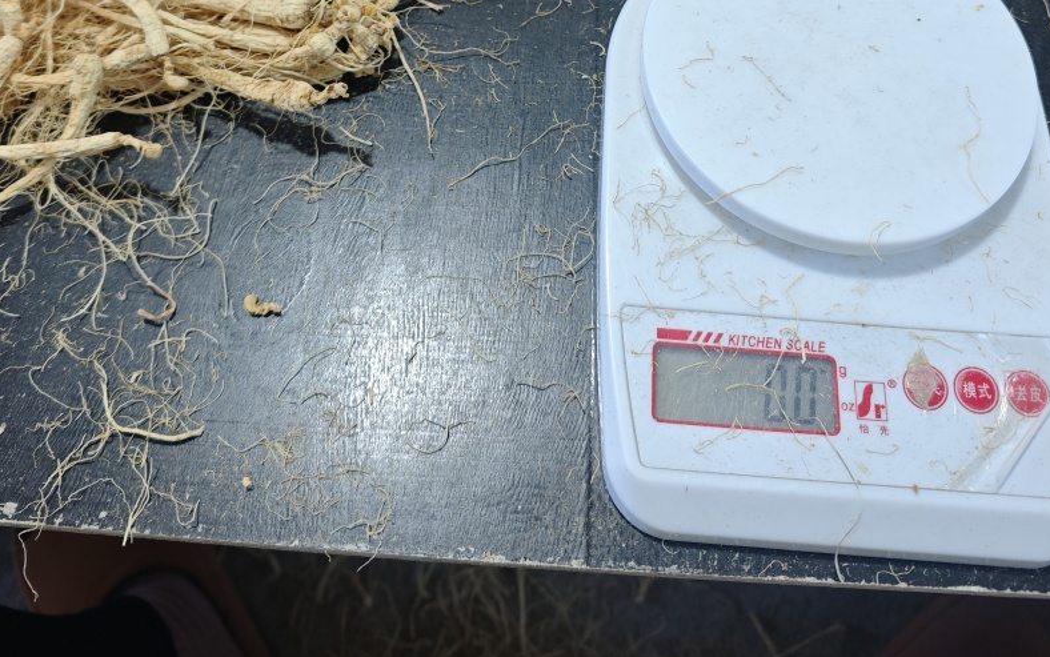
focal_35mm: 33
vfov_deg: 34.8
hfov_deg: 58.1
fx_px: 945
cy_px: -3
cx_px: 532
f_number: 1.6
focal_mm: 6.55
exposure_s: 1/100
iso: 250
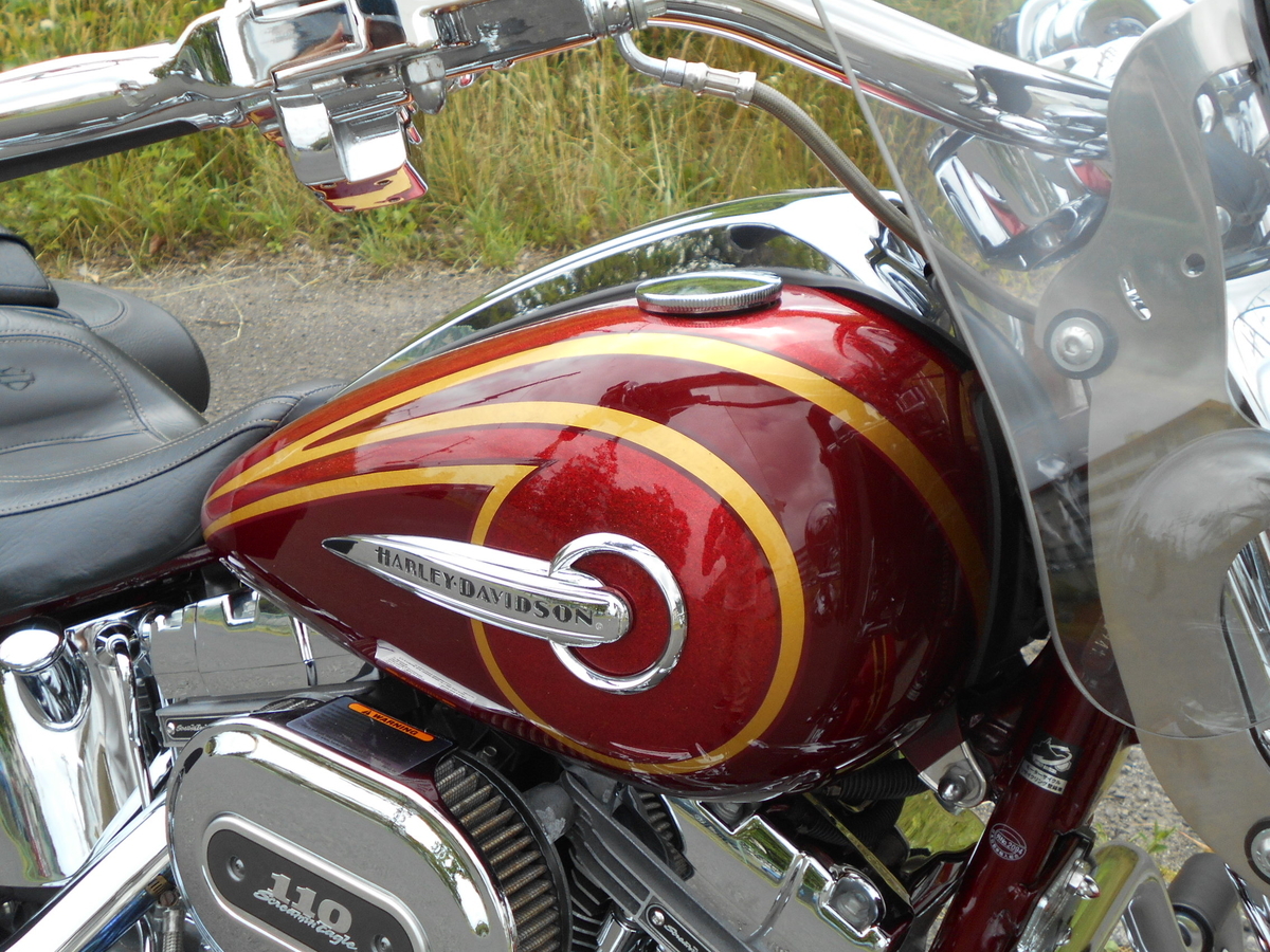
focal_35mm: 39
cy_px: 476
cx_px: 635
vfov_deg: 36.8
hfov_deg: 47.9
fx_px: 1431
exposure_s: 1/250
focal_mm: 6.7
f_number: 3.9
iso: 100
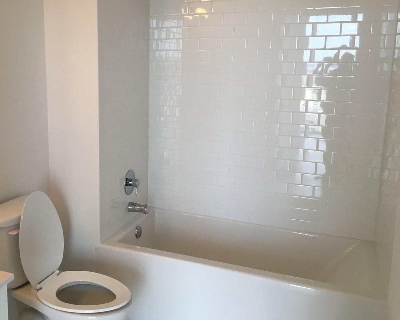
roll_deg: +0.1
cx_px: 141
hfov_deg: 48.4
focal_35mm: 37
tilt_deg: -10.6
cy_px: 131
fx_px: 438
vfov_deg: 40.0
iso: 25
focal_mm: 4.15
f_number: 2.2
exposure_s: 1/30
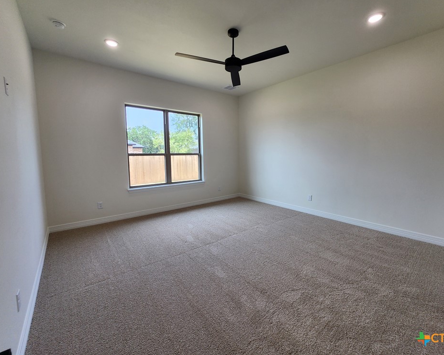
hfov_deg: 100.5
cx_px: 241
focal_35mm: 14
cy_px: 172
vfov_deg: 87.9
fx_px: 184
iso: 64
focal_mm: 2.2
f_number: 2.2
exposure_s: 1/120
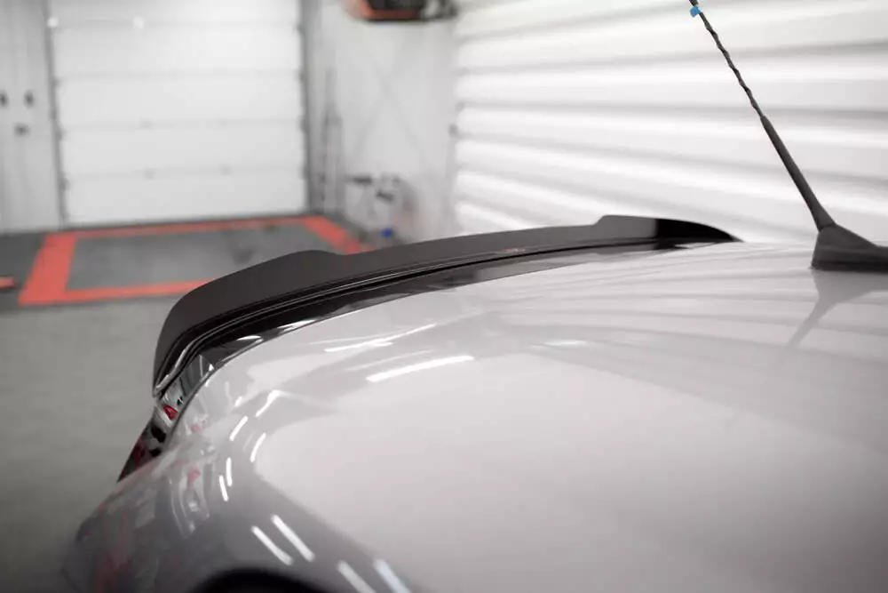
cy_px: 282
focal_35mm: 37
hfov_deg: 52.1
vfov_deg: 36.1
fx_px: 909
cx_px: 421
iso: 1000
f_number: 2.5
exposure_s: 1/125
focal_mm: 35
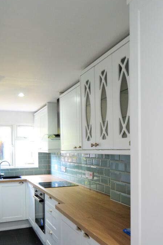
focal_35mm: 32
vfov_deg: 58.0
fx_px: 217
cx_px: 77
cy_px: 153
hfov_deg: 41.1
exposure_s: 1/60
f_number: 4
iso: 1000
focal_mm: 14
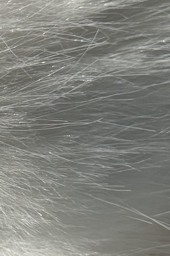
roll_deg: -4.0
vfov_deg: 12.3
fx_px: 1182
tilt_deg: -36.4
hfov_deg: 7.9
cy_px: 160
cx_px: -148
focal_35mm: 167
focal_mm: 6.76
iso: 64
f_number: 1.78
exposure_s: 1/8772
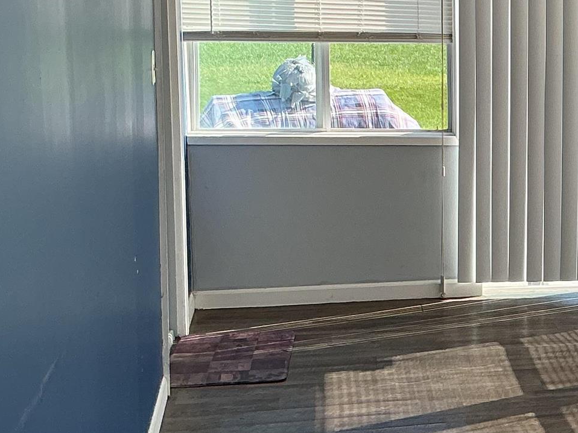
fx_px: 1552
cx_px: 693
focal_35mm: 93
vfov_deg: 15.9
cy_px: 180
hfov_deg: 19.8
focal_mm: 3
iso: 25
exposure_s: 1/419
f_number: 1.8
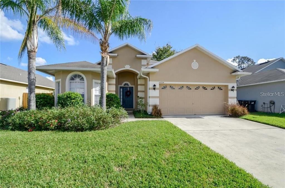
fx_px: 118
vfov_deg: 77.0
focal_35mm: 15
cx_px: 142
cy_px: 94
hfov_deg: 100.5
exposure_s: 1/320
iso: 200
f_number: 8
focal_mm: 10
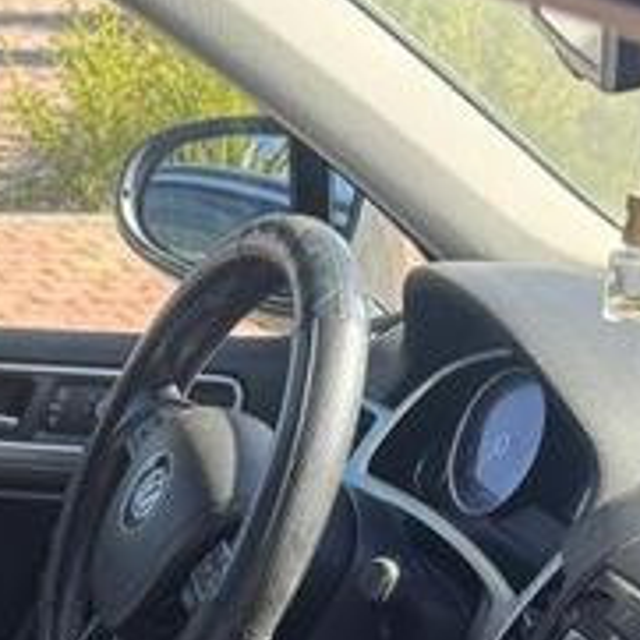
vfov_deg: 15.3
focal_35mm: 102
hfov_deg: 16.9
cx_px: 110
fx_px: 2134
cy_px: 1063
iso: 80
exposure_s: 1/350
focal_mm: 6.76
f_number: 1.78
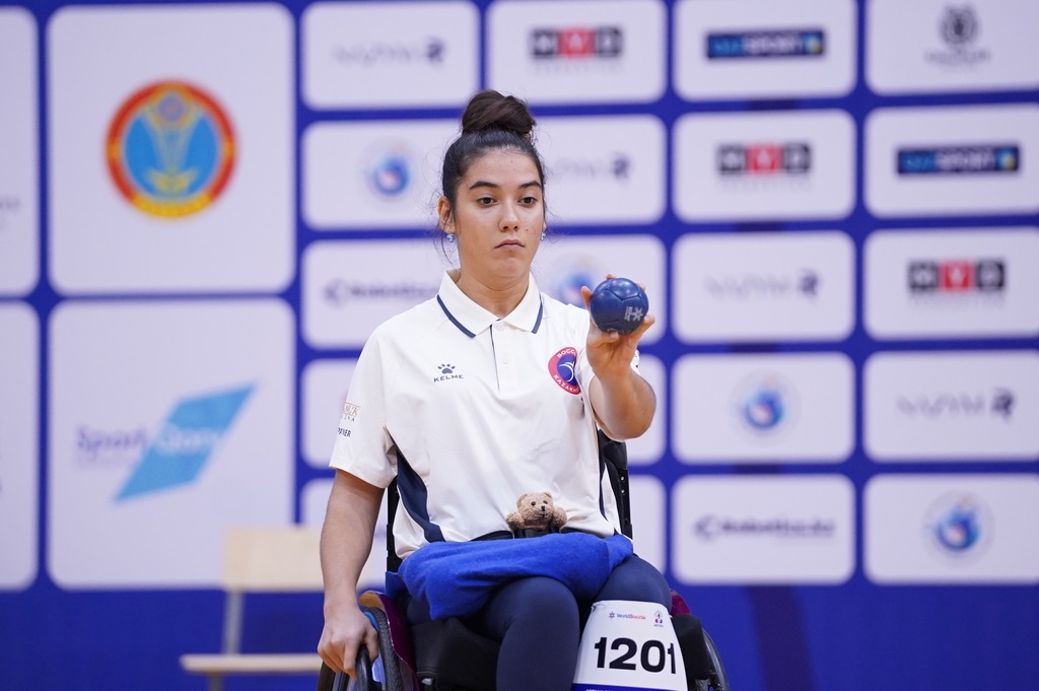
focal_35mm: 286
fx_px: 8247
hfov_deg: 7.2
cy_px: 346
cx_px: 520
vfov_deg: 4.8
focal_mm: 190.8
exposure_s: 1/640
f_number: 2.8
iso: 3200
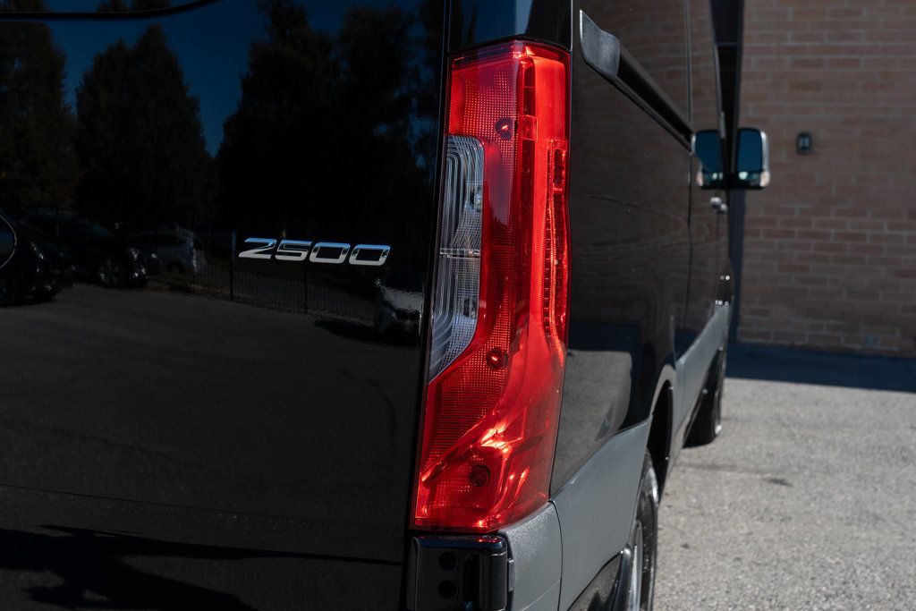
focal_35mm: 42
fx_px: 1069
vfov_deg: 31.9
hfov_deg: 46.4
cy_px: 306
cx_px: 458
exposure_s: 1/640
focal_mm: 28
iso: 160
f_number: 5
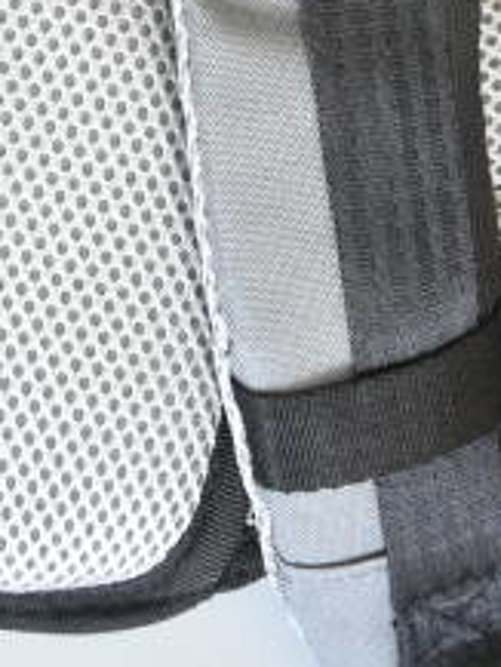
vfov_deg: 12.3
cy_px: -556
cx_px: -95
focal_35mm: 146
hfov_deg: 10.0
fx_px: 2815
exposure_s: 1/80
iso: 1600
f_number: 4.5
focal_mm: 24
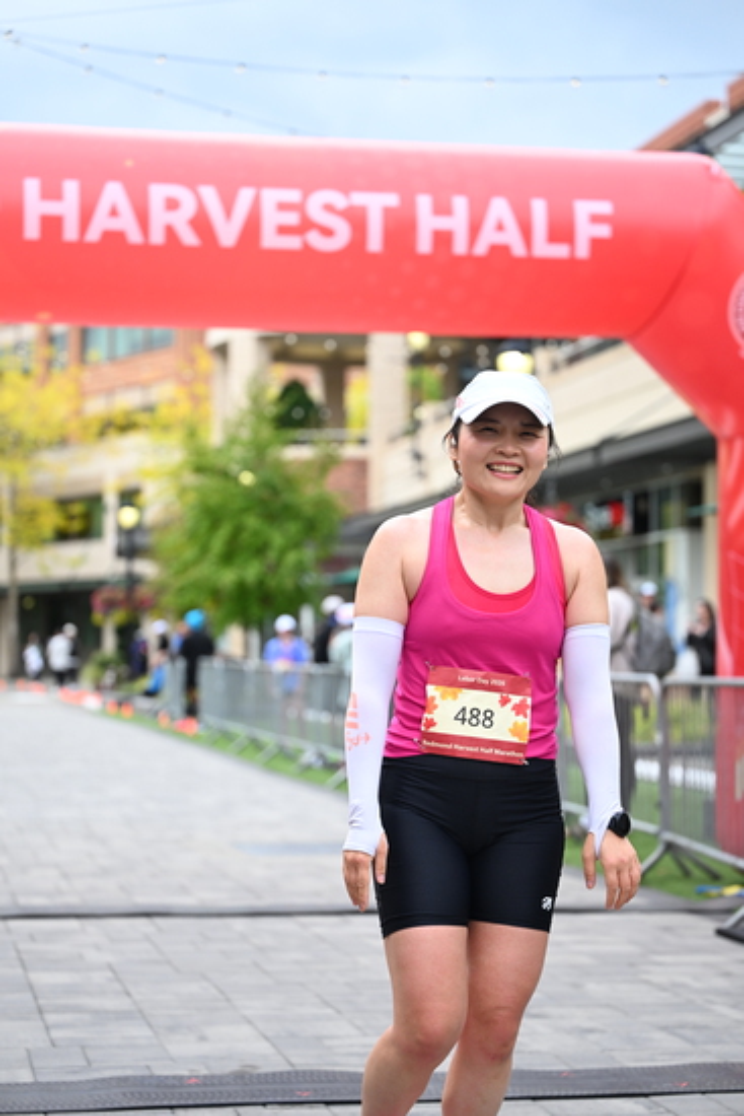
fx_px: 2168
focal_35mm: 70
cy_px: 558
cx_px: 372
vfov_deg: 28.8
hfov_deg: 19.5
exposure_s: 1/2000
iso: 640
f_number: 2.8
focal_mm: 70
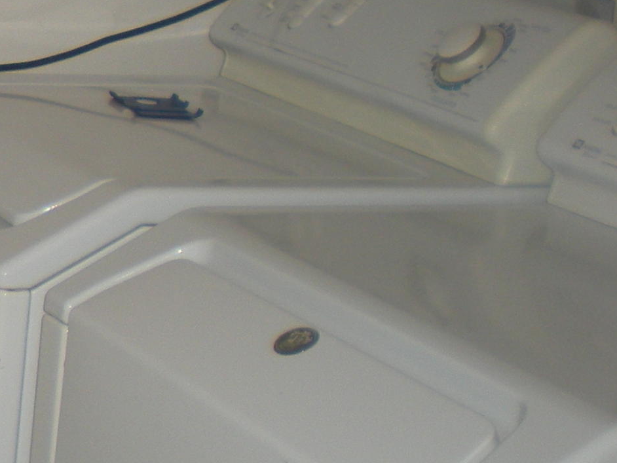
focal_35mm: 121
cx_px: -300
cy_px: 110
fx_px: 2157
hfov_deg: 15.1
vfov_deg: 12.2
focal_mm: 6.3
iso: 70
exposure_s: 1/60
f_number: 3.1
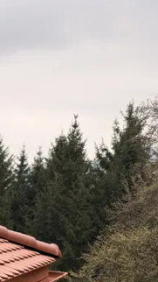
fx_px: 581
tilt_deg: -9.1
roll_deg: -2.5
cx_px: -224
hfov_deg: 12.2
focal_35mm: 78
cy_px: 297
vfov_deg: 25.5
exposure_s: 1/858
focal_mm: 6.76
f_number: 1.78
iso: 80
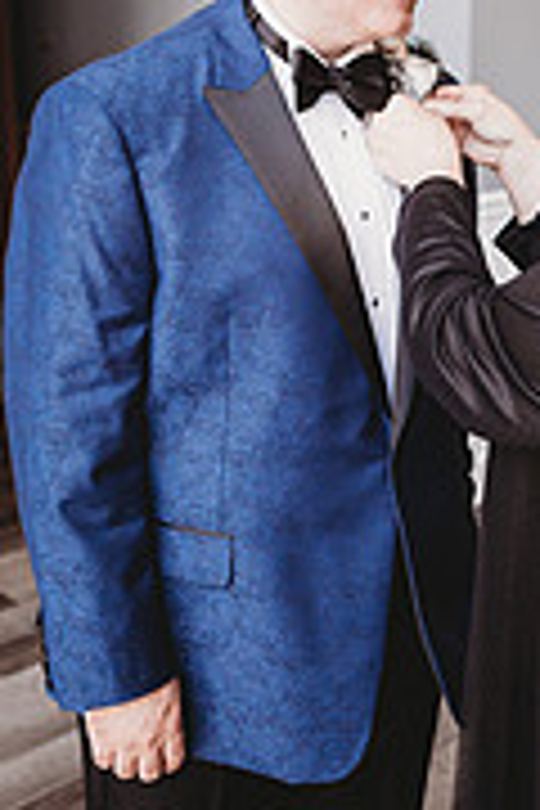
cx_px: 495
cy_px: 207
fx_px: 1350
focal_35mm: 60
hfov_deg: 22.0
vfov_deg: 32.8
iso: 400
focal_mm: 24
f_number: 1.8
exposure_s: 1/320
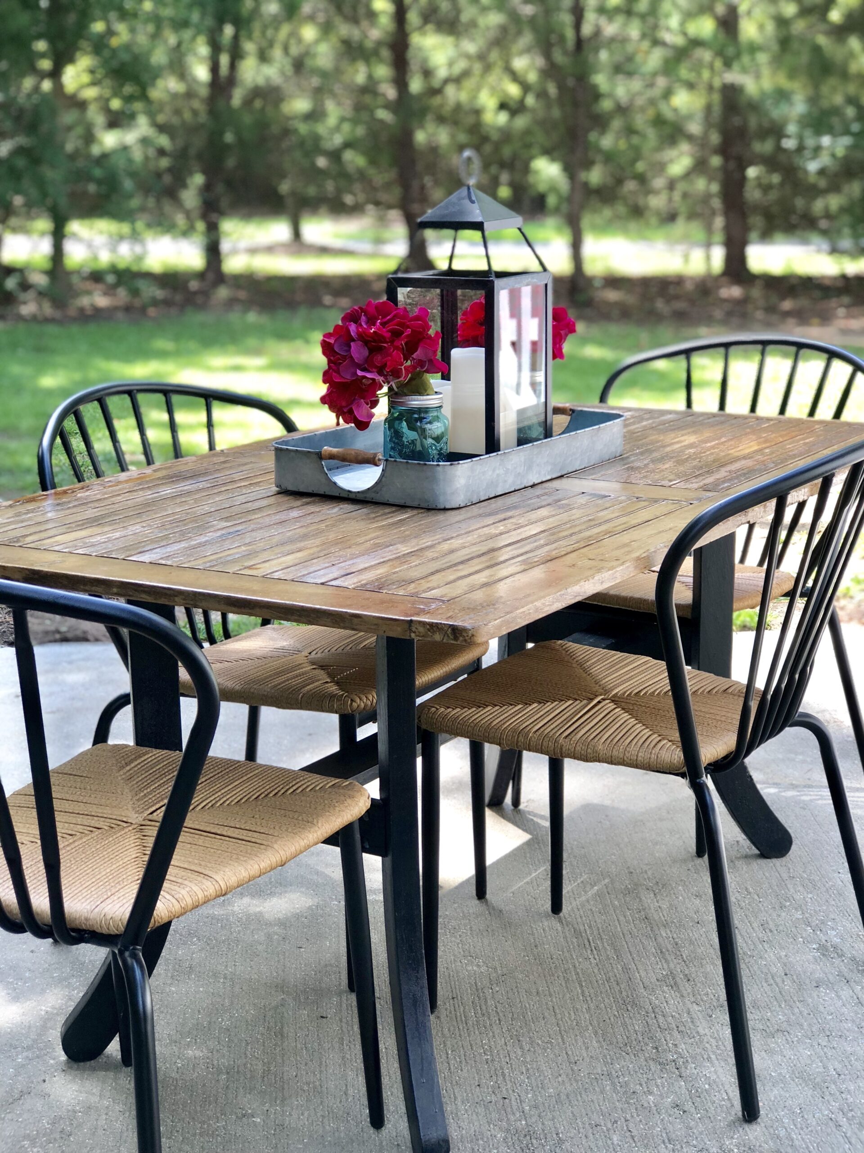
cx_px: 432
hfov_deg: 25.7
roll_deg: +0.7
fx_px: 1897
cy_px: 576
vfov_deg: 33.8
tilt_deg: -12.3
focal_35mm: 57
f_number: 2.8
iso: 20
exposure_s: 1/60
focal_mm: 6.6
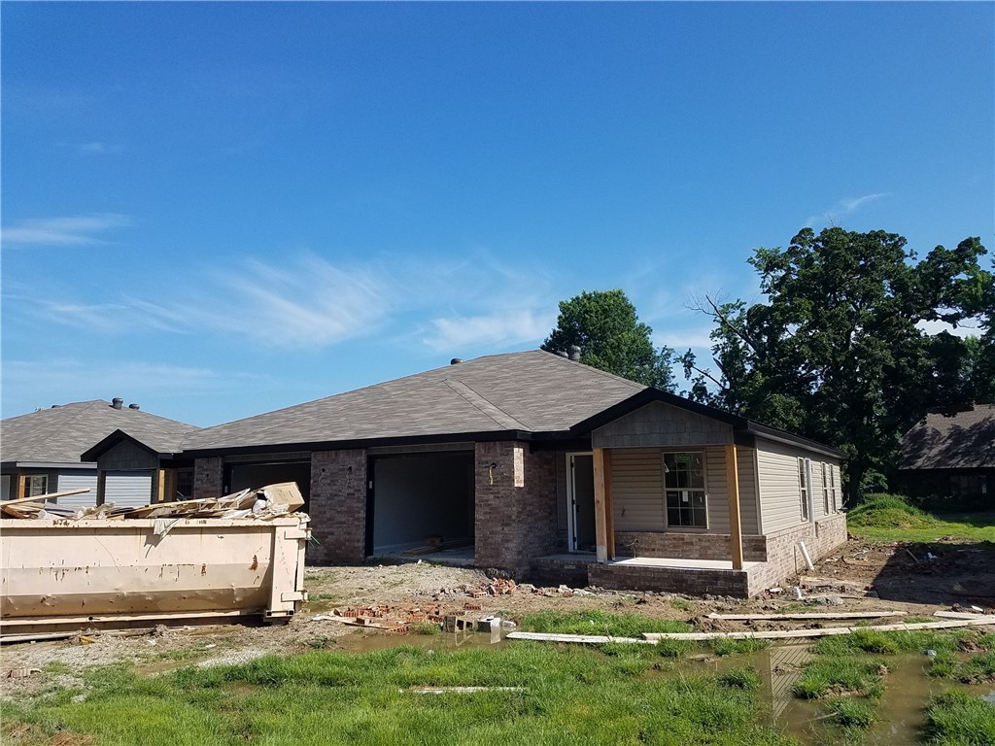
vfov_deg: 53.1
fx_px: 747
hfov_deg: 67.3
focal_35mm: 26
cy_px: 373
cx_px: 498
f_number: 1.7
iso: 50
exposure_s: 1/2432
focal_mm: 4.2
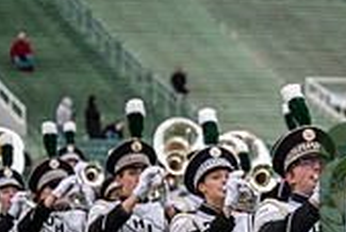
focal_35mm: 240
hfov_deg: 8.4
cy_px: 219
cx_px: 473
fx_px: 2309
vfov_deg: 5.7
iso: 100
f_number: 2.8
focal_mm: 70
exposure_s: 1/500
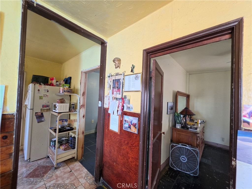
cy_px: 94
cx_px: 126
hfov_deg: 106.2
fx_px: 95
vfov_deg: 89.9
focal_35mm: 13
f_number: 1.9
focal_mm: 2.2
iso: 200
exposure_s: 1/60
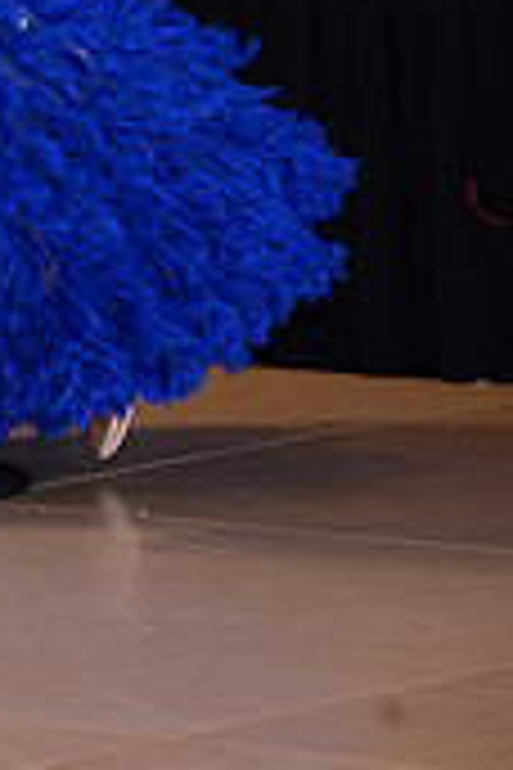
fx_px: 8699
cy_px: -302
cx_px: -313
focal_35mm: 407
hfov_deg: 3.4
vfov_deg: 5.0
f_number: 5.6
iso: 1250
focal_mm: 120
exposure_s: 1/250
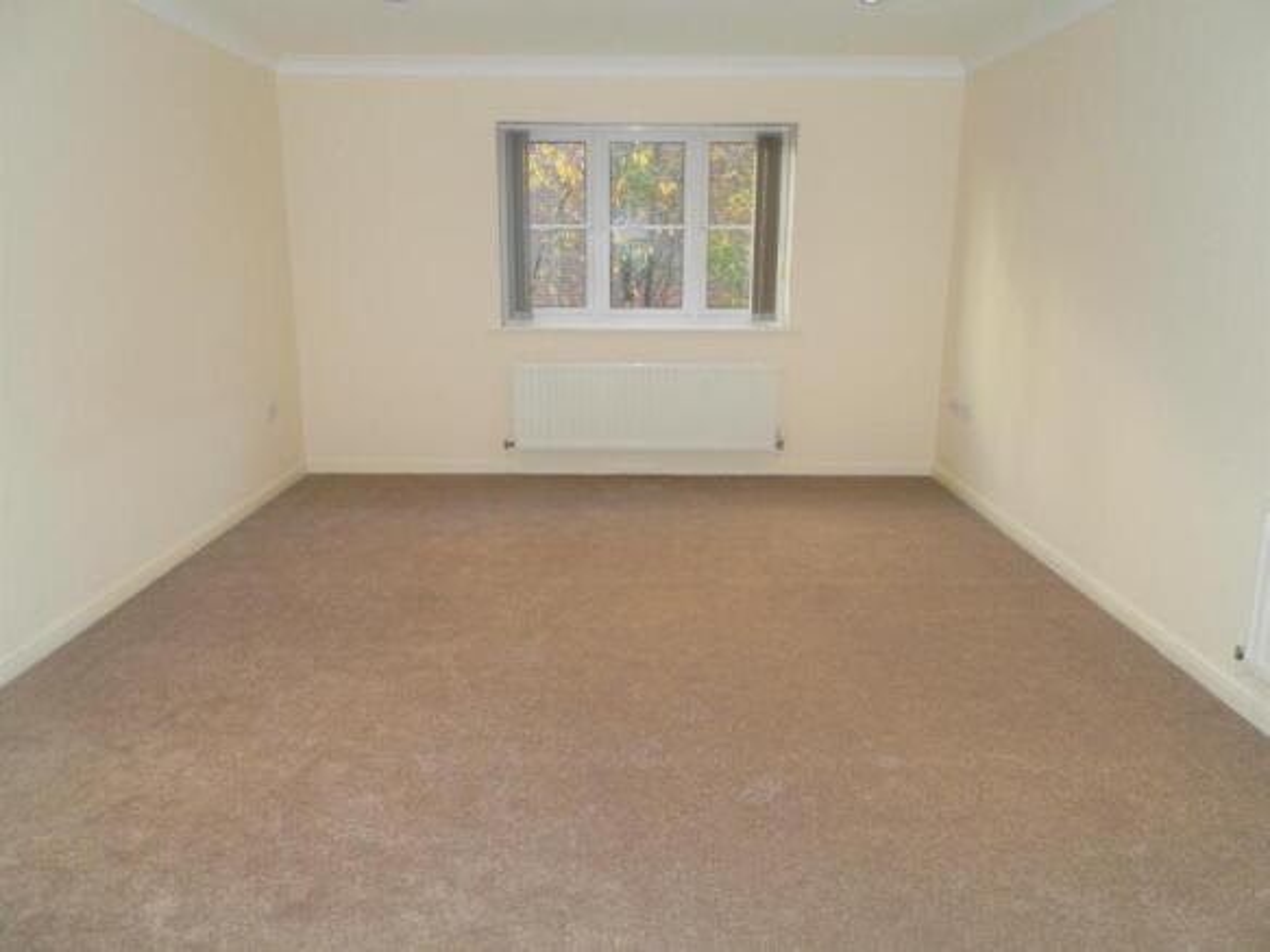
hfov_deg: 69.4
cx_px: 635
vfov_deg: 54.9
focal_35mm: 25
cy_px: 476
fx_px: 917
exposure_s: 1/30
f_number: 3.1
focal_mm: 4.5
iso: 160
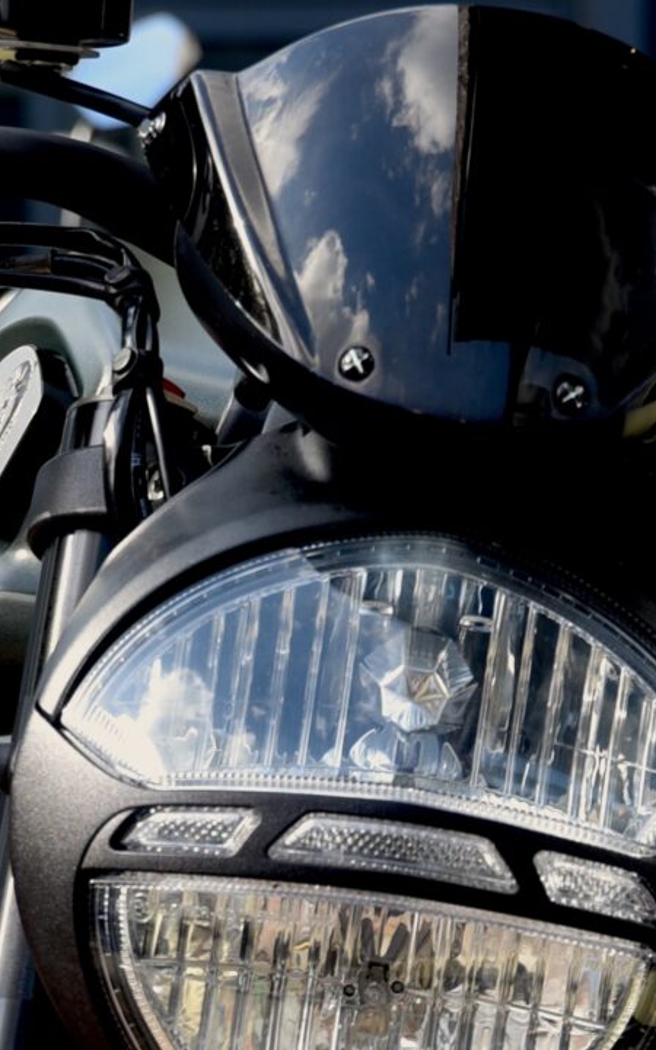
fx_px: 5807
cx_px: 431
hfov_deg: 6.5
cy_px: 1423
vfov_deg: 10.1
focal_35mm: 203
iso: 100
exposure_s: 1/100
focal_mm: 56
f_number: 5
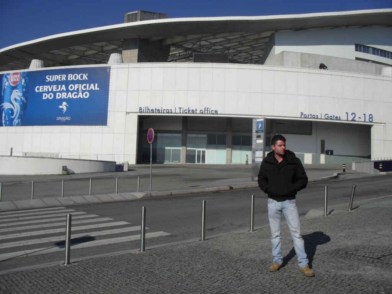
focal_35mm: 35
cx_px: 196
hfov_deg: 52.6
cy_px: 147
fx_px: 396
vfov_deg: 40.7
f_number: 8.4
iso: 100
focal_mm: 6.3
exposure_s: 1/500
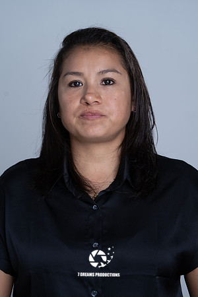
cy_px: 148
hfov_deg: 8.8
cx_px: 99
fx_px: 1287
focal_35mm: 156
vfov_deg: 13.2
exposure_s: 1/200
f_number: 5.6
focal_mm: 156
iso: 160
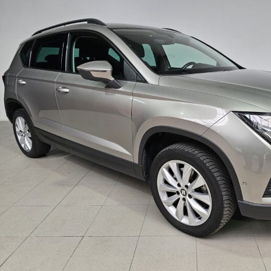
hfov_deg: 56.1
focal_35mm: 28
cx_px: 181
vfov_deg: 57.3
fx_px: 248
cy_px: 133
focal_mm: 6.3
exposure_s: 1/180
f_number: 1.7
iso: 64
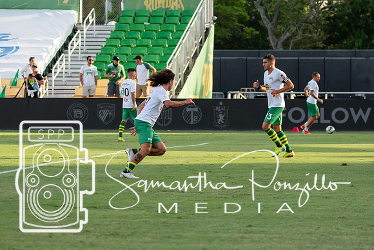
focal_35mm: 255
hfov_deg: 8.1
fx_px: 2650
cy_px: 125
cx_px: 187
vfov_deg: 5.4
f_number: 5.3
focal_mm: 170
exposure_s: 1/1000
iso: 720
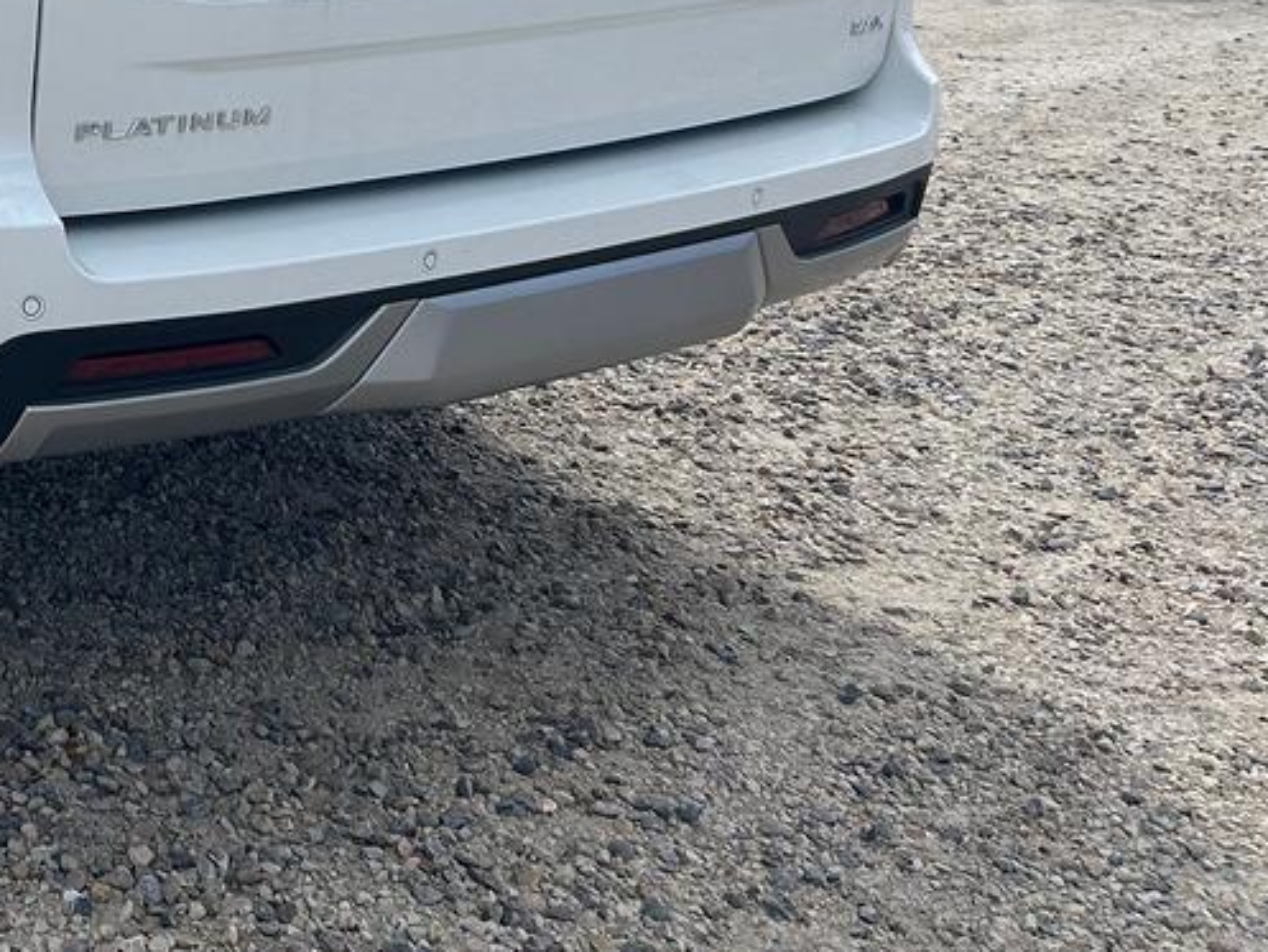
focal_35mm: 67
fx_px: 2455
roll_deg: -1.6
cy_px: -194
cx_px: -344
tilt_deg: -4.5
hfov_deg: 25.3
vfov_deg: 20.5
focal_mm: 5.7
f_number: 1.5
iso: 50
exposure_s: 1/6211
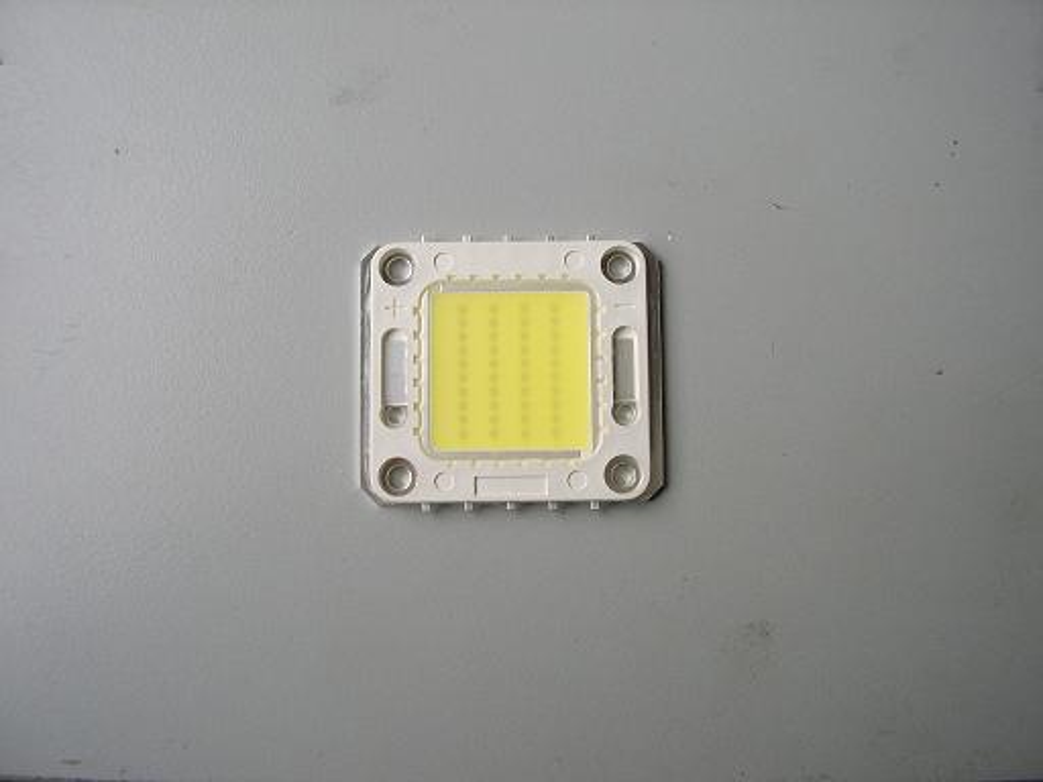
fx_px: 904
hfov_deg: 60.0
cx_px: 522
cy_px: 391
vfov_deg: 46.8
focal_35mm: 30
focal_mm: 5.8
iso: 100
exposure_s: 1/60
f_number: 2.9
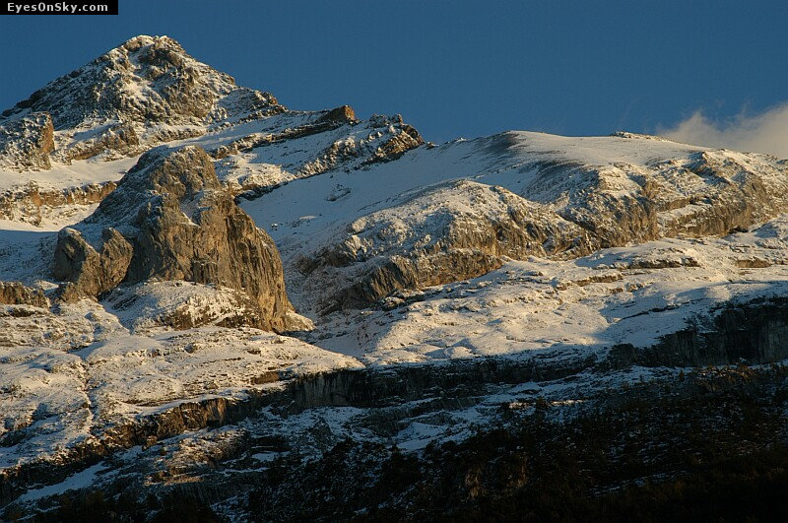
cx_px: 394
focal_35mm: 128
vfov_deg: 10.7
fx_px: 2787
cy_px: 262
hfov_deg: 16.1
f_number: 8
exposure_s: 1/250
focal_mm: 85
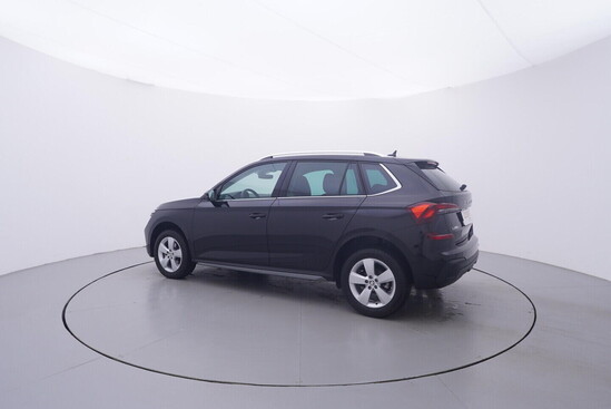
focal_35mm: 22
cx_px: 306
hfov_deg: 77.3
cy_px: 204
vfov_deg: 56.2
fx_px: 382
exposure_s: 1/80
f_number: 5
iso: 200
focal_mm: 15
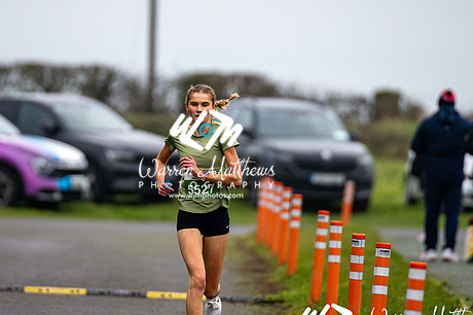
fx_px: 7444
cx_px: 206
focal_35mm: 567
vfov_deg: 2.4
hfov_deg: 3.6
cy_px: 152
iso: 280
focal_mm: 300
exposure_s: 1/1600
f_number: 2.8
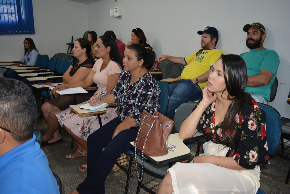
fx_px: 266
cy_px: 97
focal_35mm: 33
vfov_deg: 40.1
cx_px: 145
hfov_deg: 57.2
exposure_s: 1/60
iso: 720
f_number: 3.8
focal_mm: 22
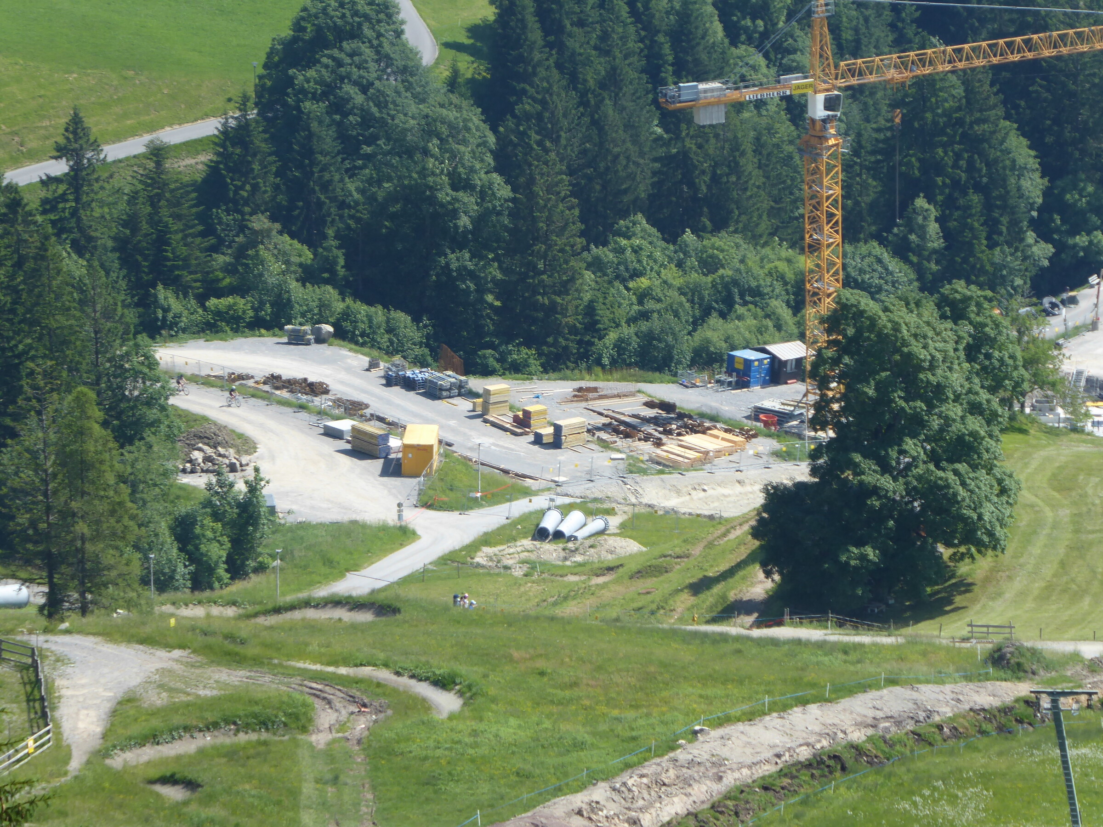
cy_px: 414
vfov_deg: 5.1
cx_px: 552
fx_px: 9368
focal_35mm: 294
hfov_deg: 6.7
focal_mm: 47.5
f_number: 5.6
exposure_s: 1/160
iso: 80
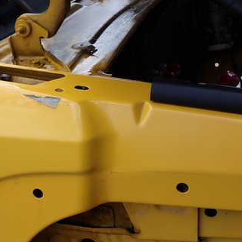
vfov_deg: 25.2
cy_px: 167
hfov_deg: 24.9
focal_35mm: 68
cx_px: 42
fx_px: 538
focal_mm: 7.31
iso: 100
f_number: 4
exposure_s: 1/320
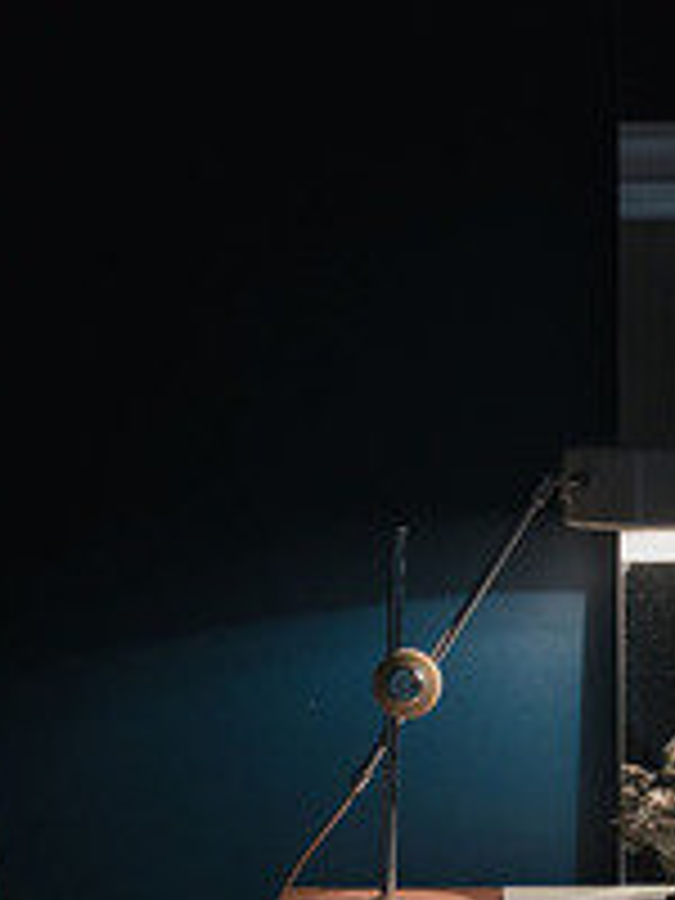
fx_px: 3874
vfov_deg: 13.2
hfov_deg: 10.0
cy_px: 500
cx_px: 432
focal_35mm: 149
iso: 800
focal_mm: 50
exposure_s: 1/20
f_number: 4
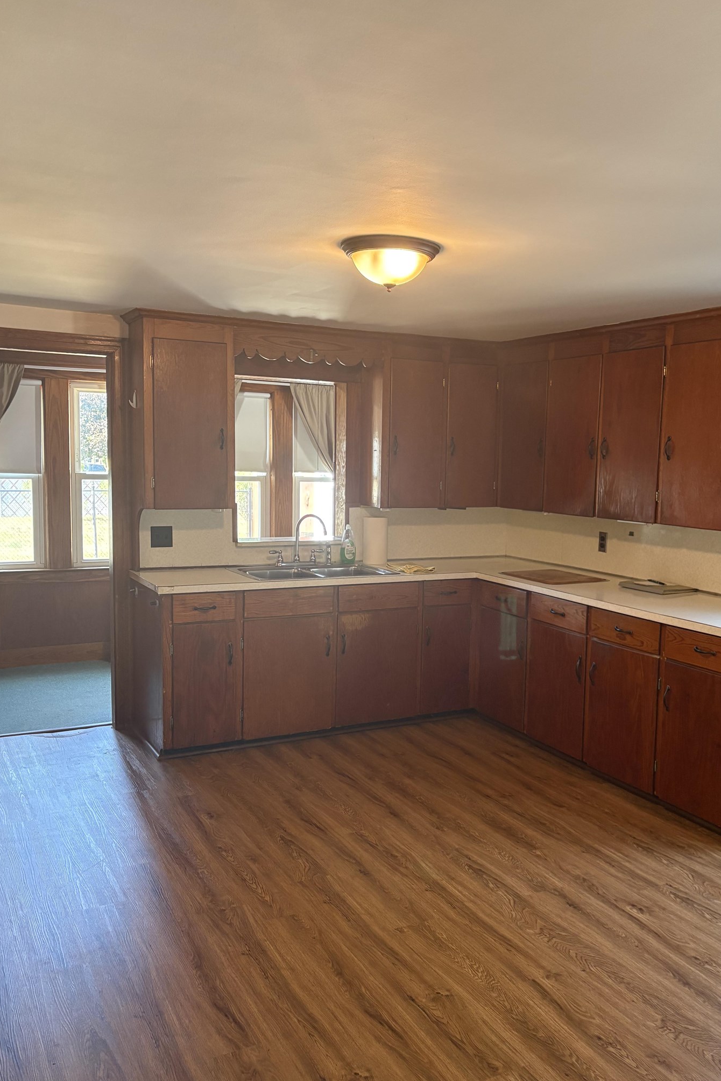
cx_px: 417
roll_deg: -1.5
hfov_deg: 42.2
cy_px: 566
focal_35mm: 31
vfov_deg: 60.3
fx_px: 931
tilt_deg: -6.6
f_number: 1.6
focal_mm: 5.96
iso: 200
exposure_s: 1/60
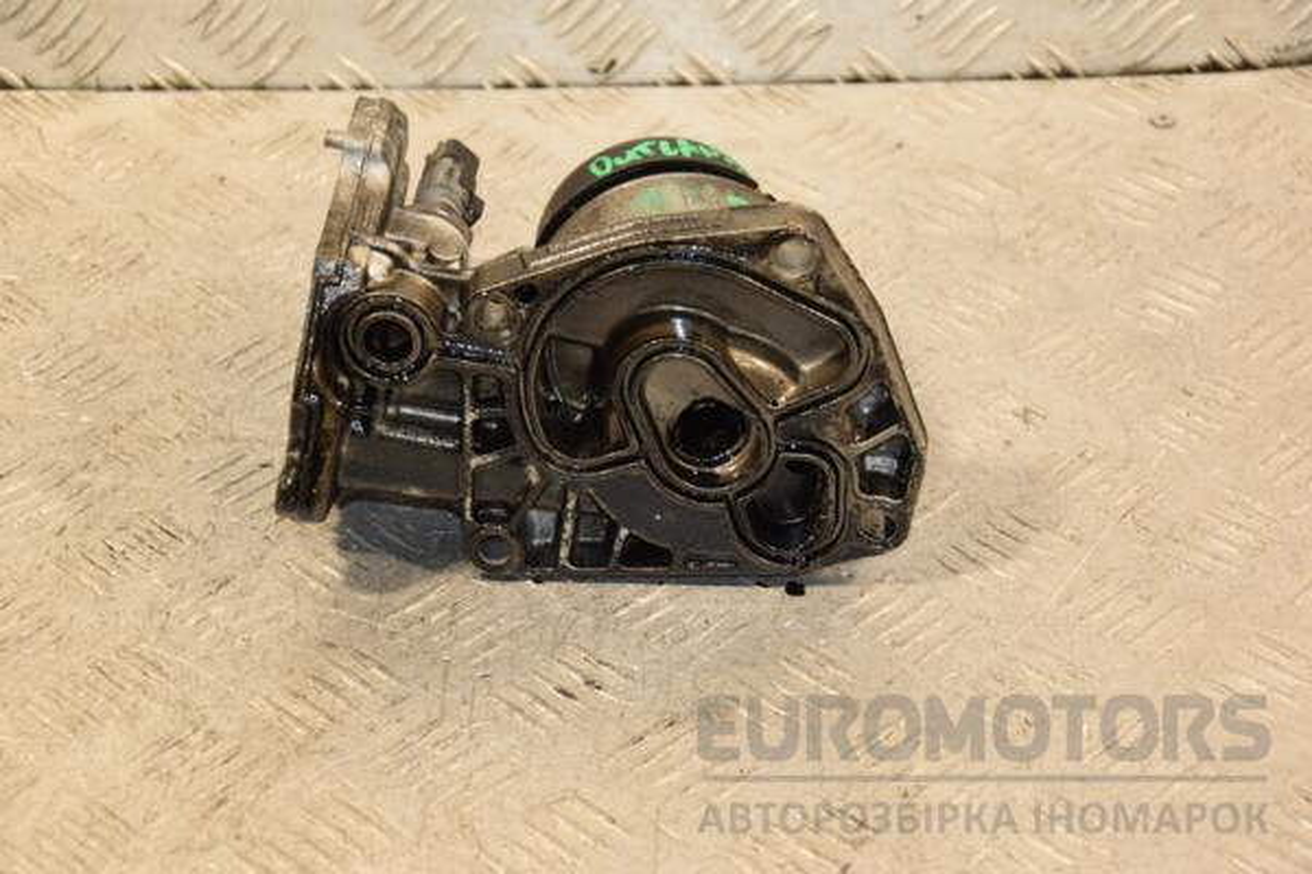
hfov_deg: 21.9
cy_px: 437
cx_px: 656
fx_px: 3389
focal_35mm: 93
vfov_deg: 14.7
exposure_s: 1/100
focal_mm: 62
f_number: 5.3
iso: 800
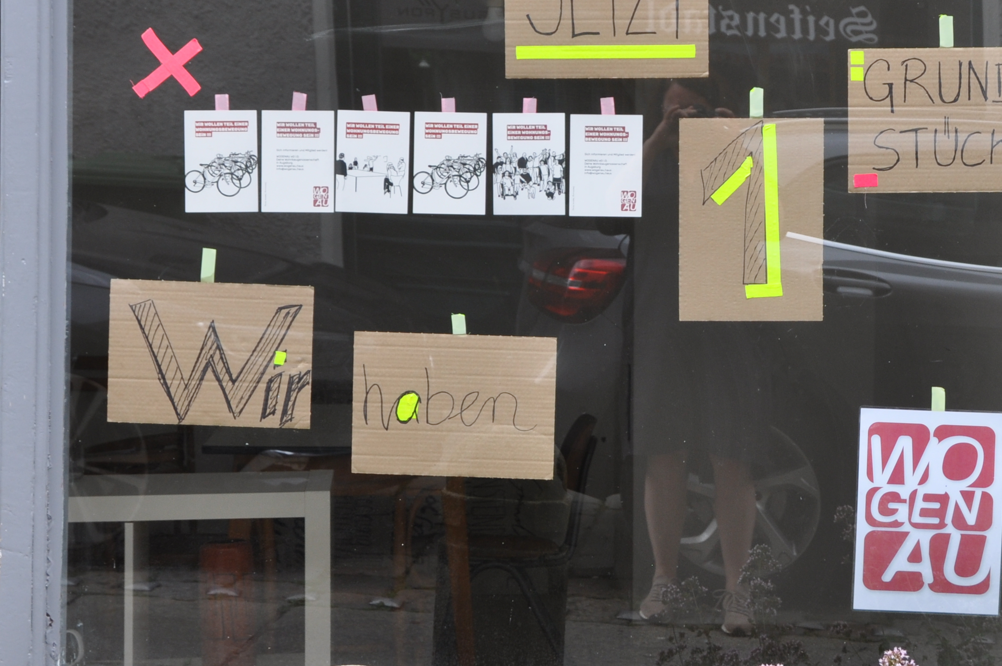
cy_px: 213
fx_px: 2919
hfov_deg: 19.4
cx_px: 652
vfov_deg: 13.0
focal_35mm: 105
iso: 200
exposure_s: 1/50
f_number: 7.1
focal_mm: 35
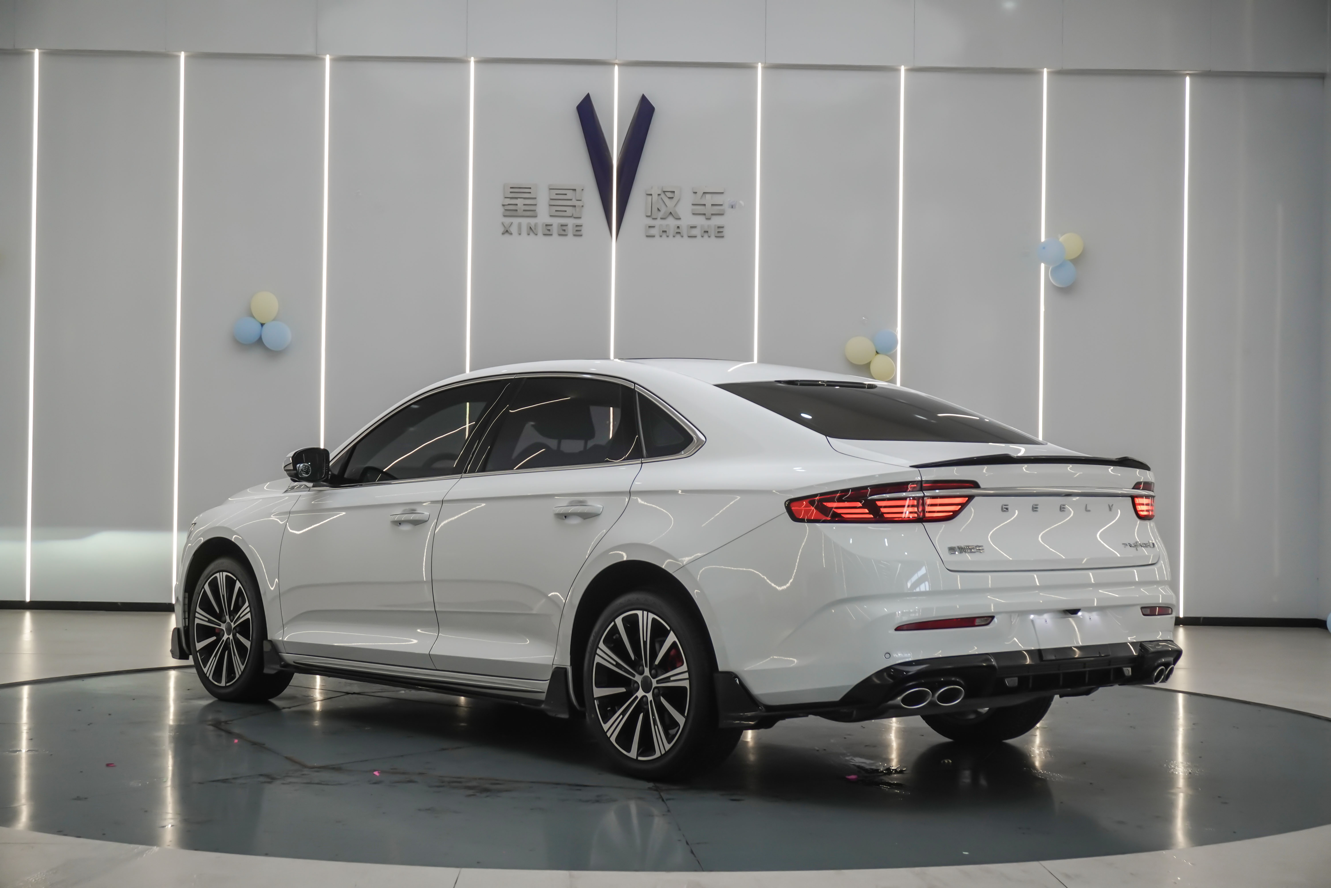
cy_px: 444
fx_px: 1996
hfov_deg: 36.9
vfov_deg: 25.1
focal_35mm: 54
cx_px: 666
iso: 640
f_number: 6.3
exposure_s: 1/125
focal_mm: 36
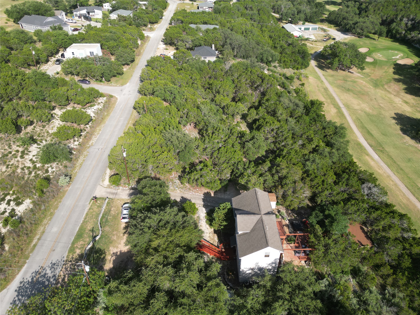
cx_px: 210
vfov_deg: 56.8
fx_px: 291
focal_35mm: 24
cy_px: 158
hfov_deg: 71.6
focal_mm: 6.72
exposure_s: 1/1600
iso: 110
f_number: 1.7
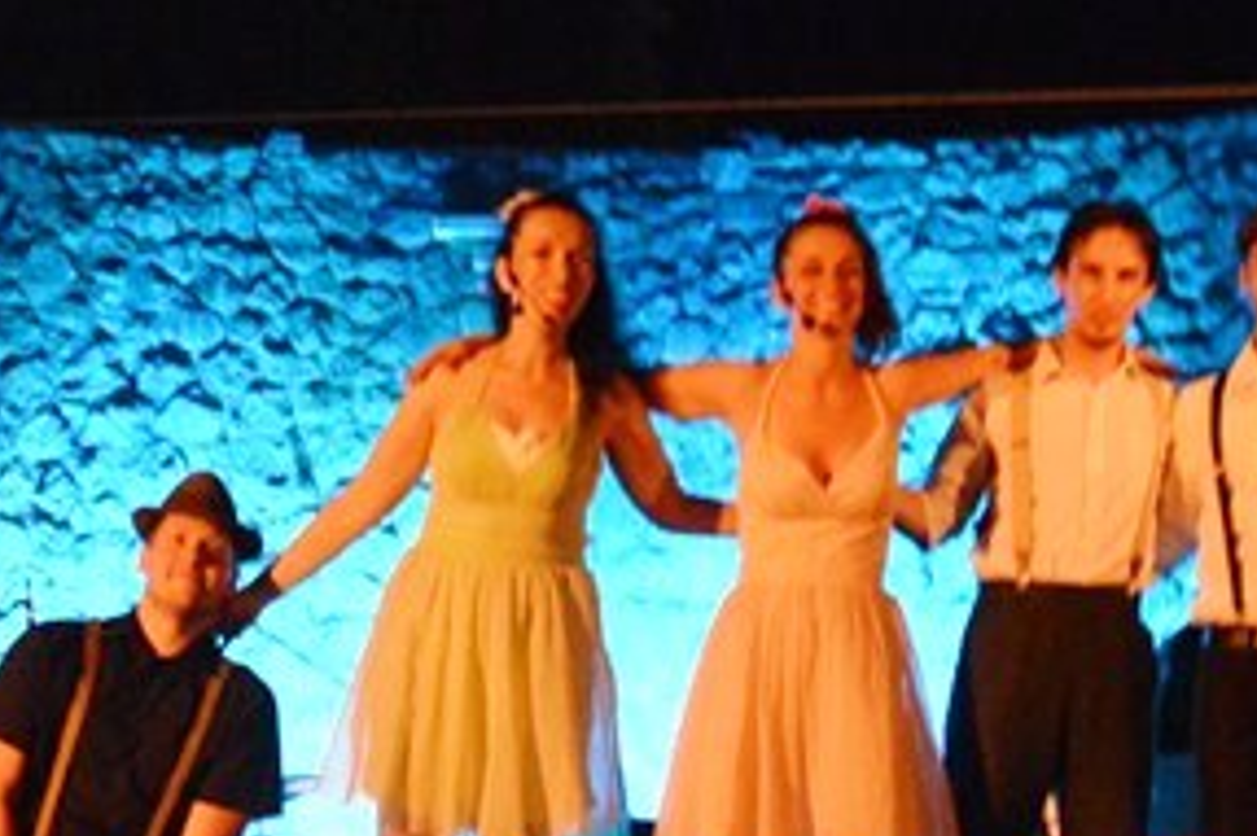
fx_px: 2338
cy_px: 847
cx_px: 521
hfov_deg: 30.0
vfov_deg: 19.7
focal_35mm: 67
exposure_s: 1/20
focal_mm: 20
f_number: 2.8
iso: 4000
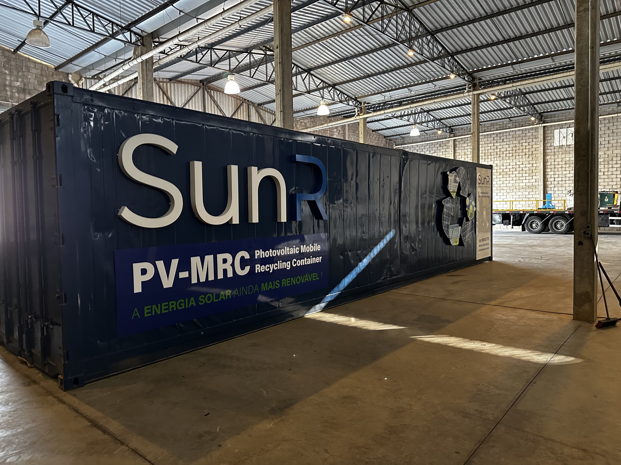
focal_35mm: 24
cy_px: 232
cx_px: 310
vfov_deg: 56.8
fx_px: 431
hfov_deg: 71.6
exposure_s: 1/60
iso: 500
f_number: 1.78
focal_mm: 6.86
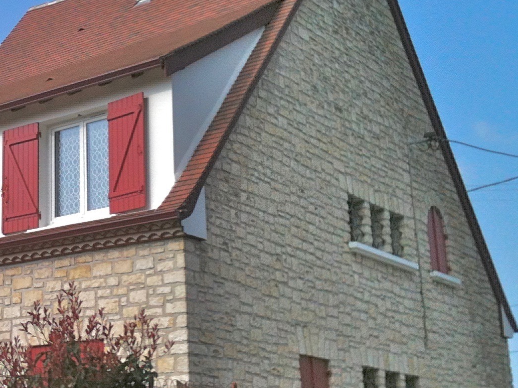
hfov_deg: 26.8
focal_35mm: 69
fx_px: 1032
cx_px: 14
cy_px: 189
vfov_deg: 21.3
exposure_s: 1/1190
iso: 64
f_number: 2.8
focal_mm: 3.85
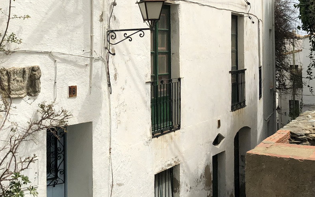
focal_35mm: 60
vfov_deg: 21.5
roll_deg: +0.3
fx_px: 515
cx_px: 103
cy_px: 49
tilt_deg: +1.2
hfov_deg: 33.7
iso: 25
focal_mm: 4
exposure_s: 1/3436
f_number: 1.8
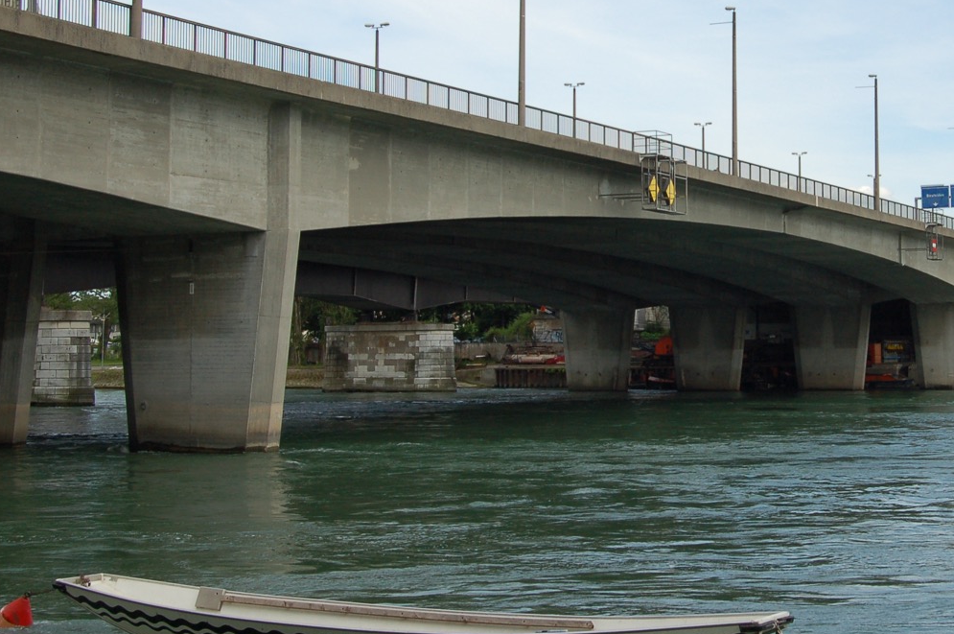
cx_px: 716
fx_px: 1980
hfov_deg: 26.7
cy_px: 167
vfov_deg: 18.1
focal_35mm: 75
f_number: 10
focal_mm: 31
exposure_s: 1/320
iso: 400
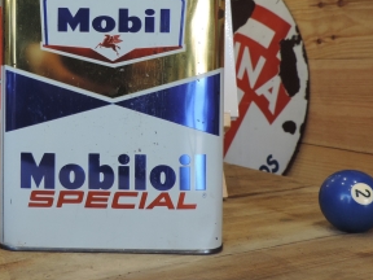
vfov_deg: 28.6
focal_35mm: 50
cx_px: 88
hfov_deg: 37.2
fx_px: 539
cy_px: 67
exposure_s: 1/30
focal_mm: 4.3
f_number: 3
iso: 200
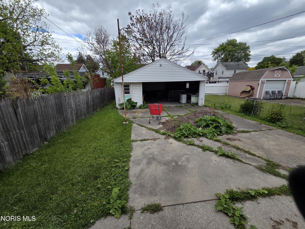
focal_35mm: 13
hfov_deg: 106.2
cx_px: 152
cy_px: 114
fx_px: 115
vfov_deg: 89.9
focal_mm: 2.2
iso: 50
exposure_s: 1/1946
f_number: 2.2
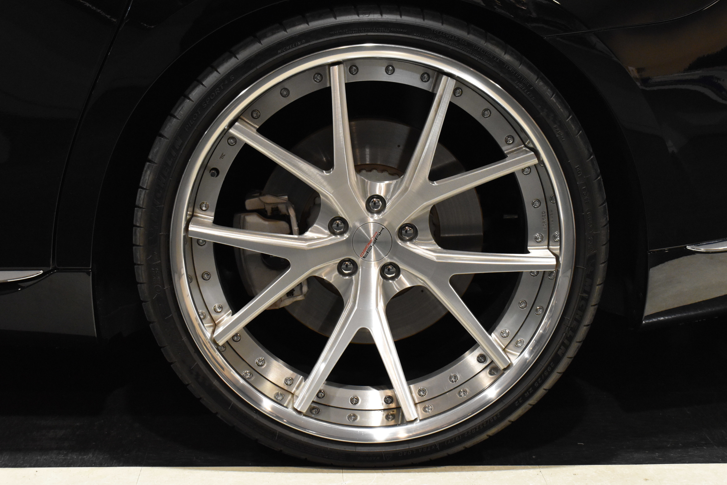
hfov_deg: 36.2
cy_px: 246
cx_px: 366
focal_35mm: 55
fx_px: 1111
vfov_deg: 24.6
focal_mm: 36
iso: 3200
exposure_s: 1/60
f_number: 8
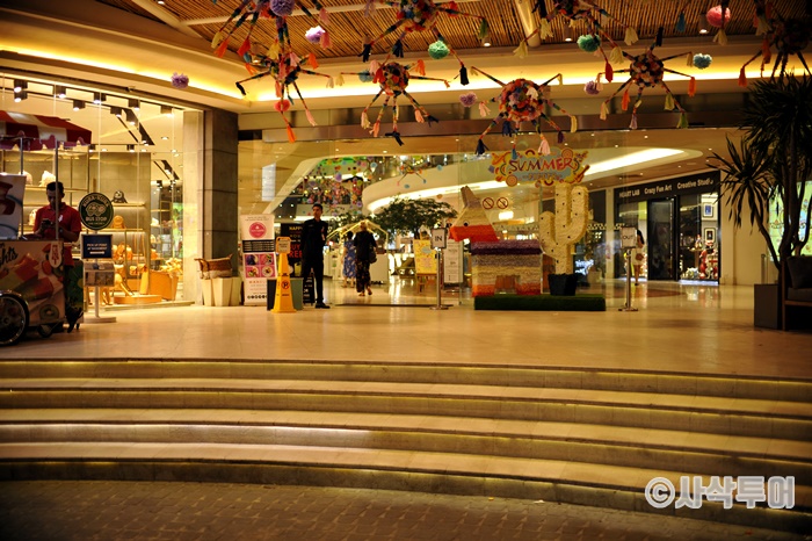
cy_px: 270
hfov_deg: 54.5
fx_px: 789
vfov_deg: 37.8
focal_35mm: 35
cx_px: 406
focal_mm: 35
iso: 250
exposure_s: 1/25
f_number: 2.5
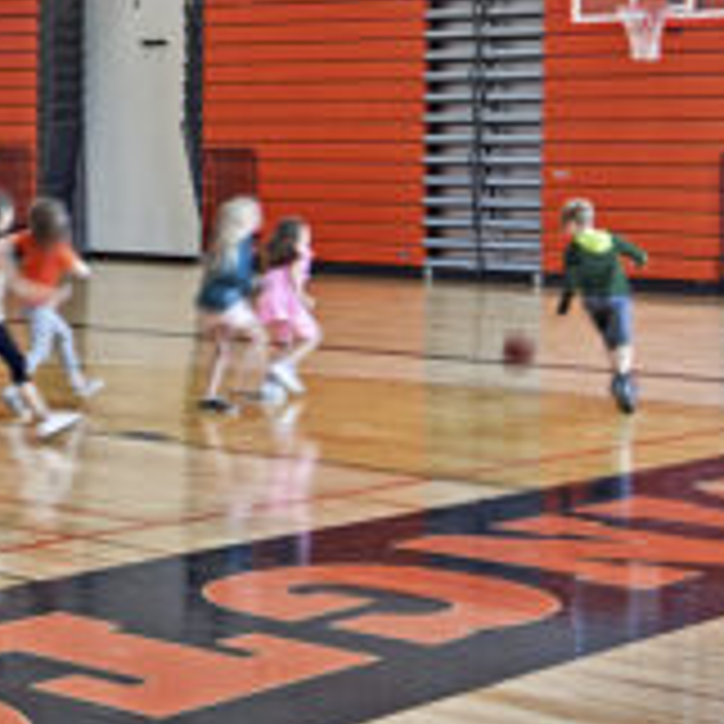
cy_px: -58
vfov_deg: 18.2
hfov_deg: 17.2
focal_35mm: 92
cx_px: -324
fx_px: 2177
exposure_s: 1.3
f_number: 11
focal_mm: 17
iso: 100
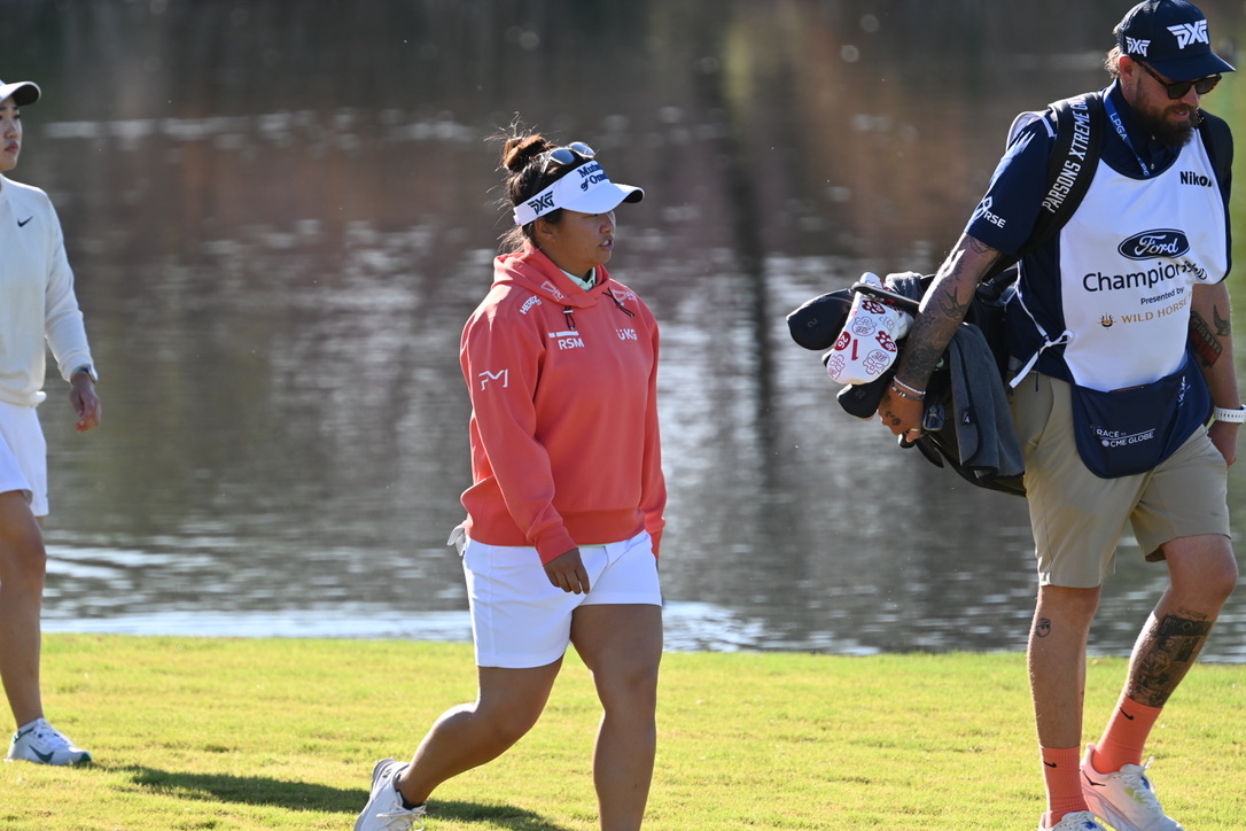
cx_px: 623
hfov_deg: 3.4
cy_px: 416
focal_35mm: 600
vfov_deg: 2.3
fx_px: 20765
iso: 320
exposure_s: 1/640
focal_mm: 400
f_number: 5.6
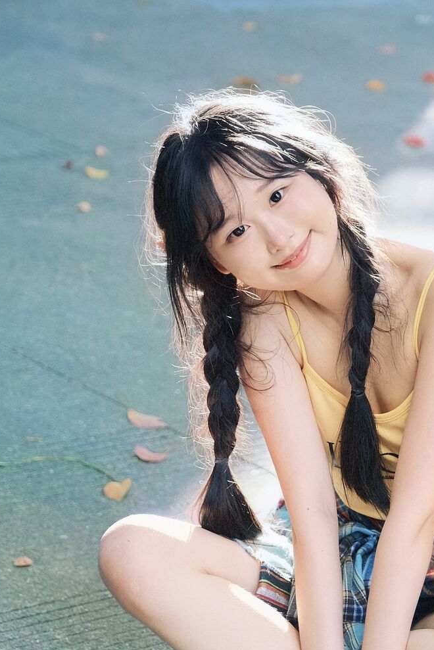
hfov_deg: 9.1
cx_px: 353
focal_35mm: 151
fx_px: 2728
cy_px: 402
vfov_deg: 13.6
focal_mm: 55
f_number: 2.8
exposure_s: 1/125
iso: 400
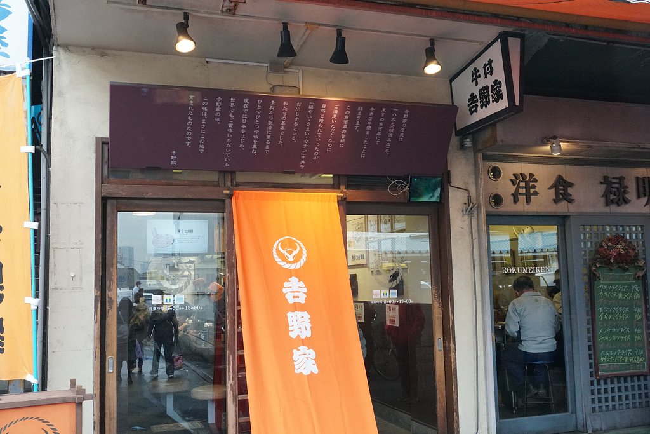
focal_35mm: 36
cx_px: 325
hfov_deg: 53.1
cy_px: 217
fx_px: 650
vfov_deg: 36.9
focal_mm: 24
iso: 4000
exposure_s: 1/250
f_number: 8
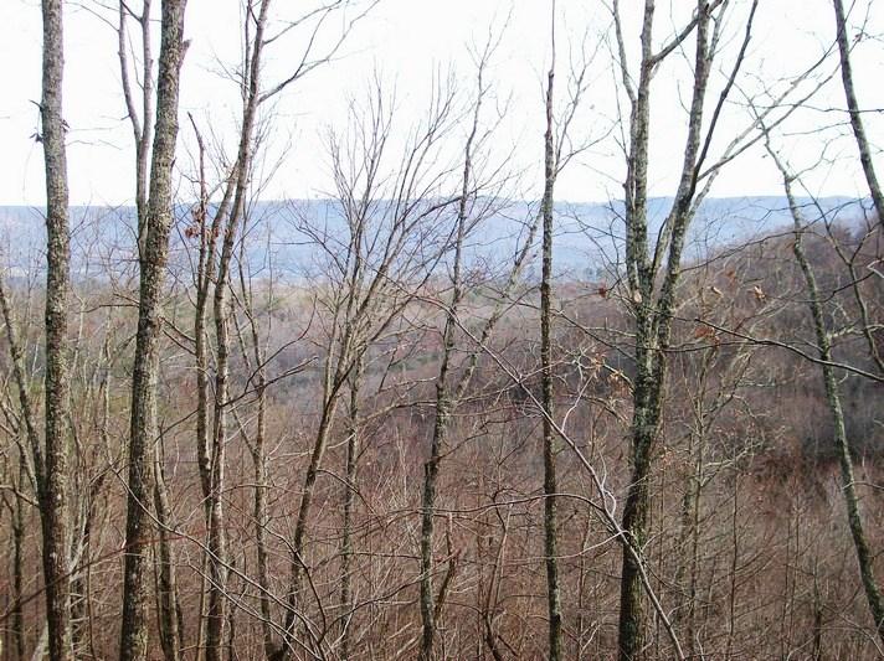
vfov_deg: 32.1
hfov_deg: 42.1
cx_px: 442
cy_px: 330
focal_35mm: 45
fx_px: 1148
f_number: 3
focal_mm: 7.6
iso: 80
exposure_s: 1/184
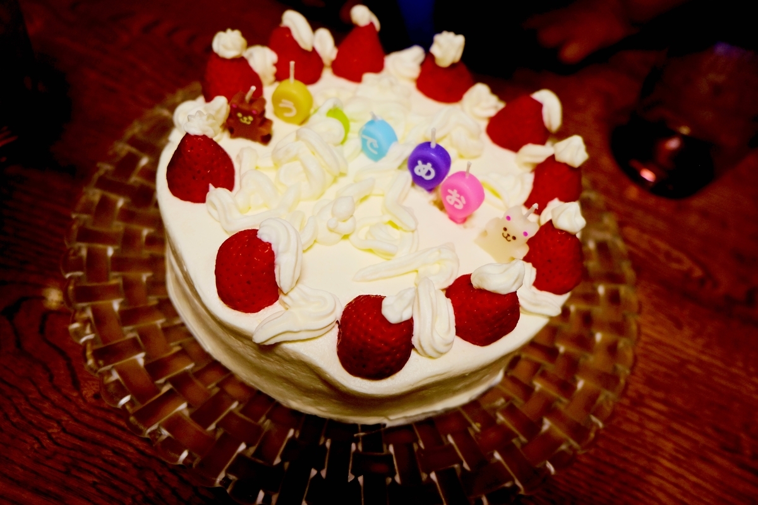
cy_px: 252
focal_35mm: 27
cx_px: 379
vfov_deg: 47.9
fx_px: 568
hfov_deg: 67.4
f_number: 2.8
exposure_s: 1/100
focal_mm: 18
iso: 200
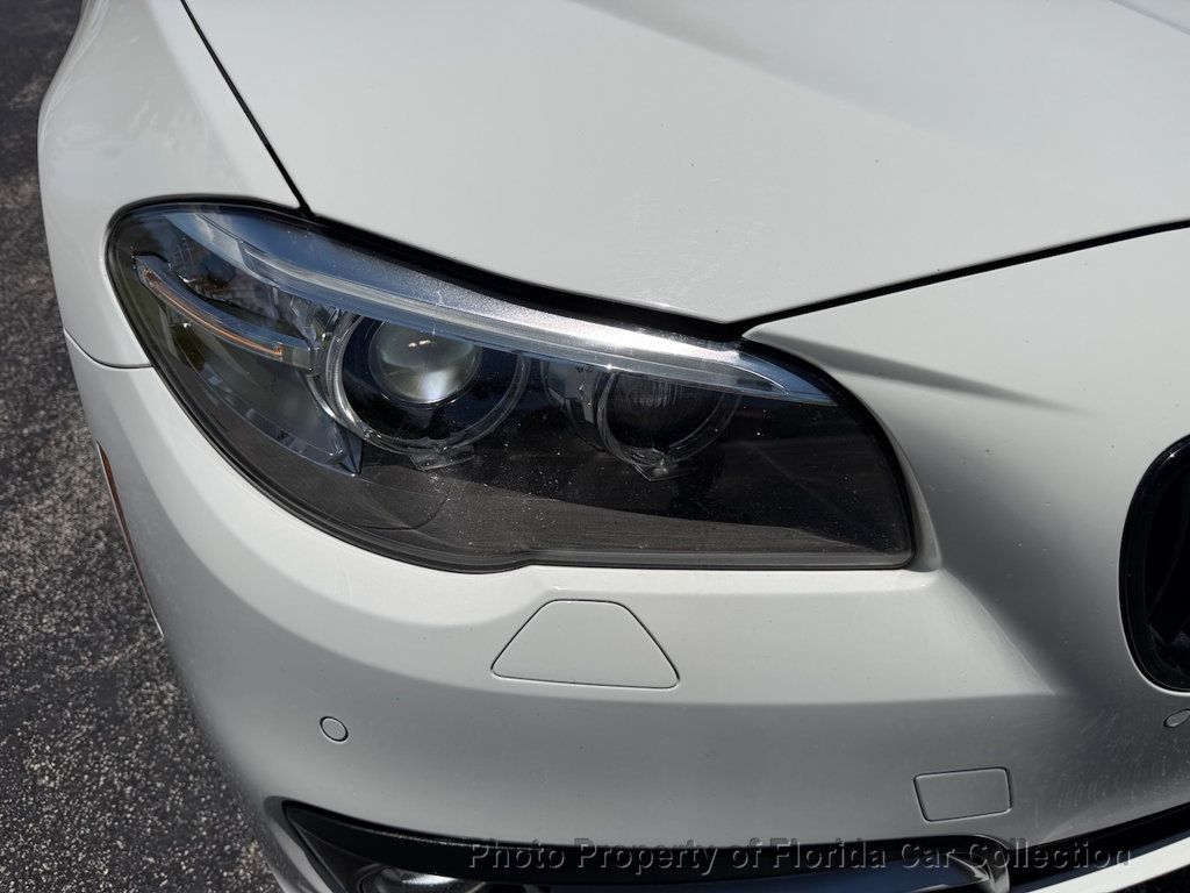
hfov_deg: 71.6
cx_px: 595
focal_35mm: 24
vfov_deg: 56.8
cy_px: 446
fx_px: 825
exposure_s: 1/17544
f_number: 1.78
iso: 80
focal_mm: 6.76
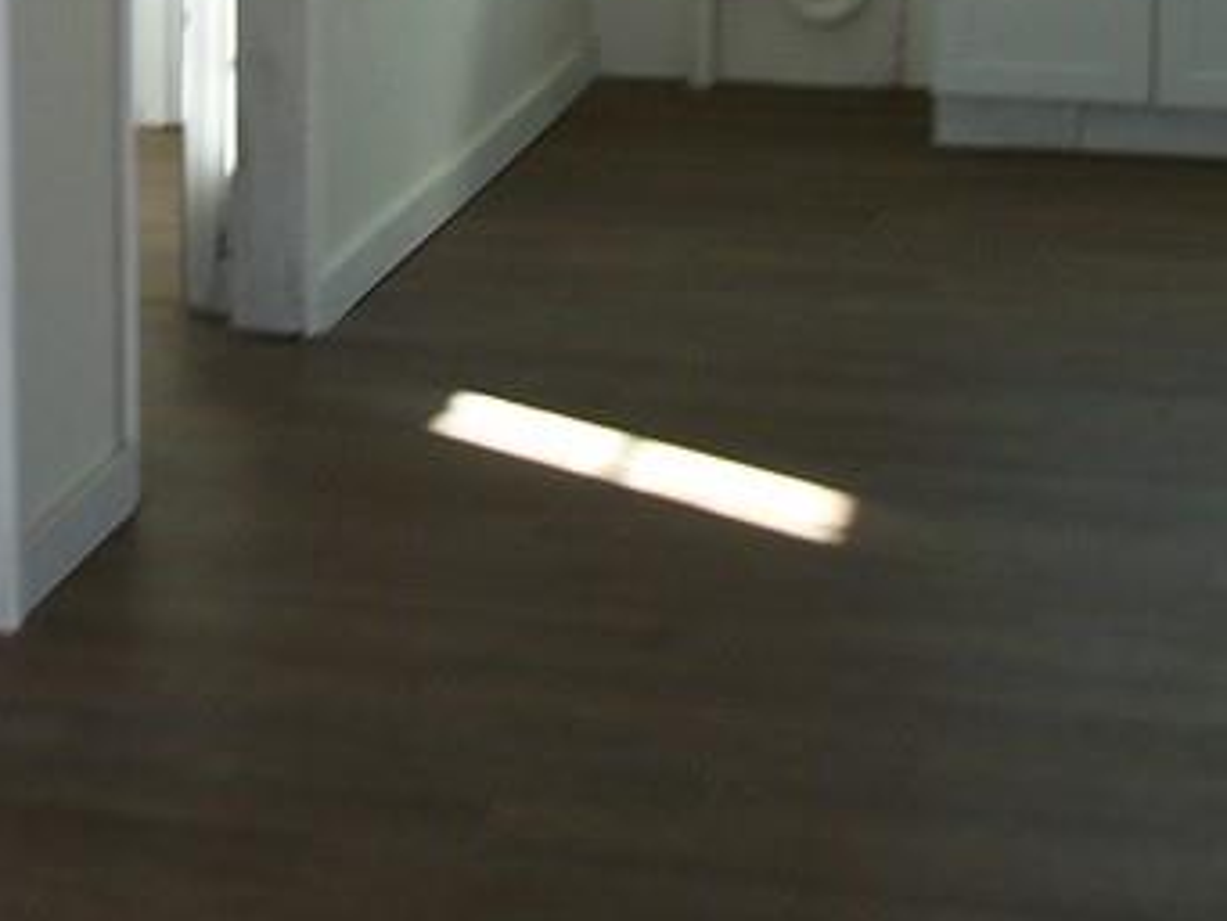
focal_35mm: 96
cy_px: -227
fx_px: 3404
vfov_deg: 14.8
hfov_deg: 20.4
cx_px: 486
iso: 80
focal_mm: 5.7
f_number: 2.9
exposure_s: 1/60
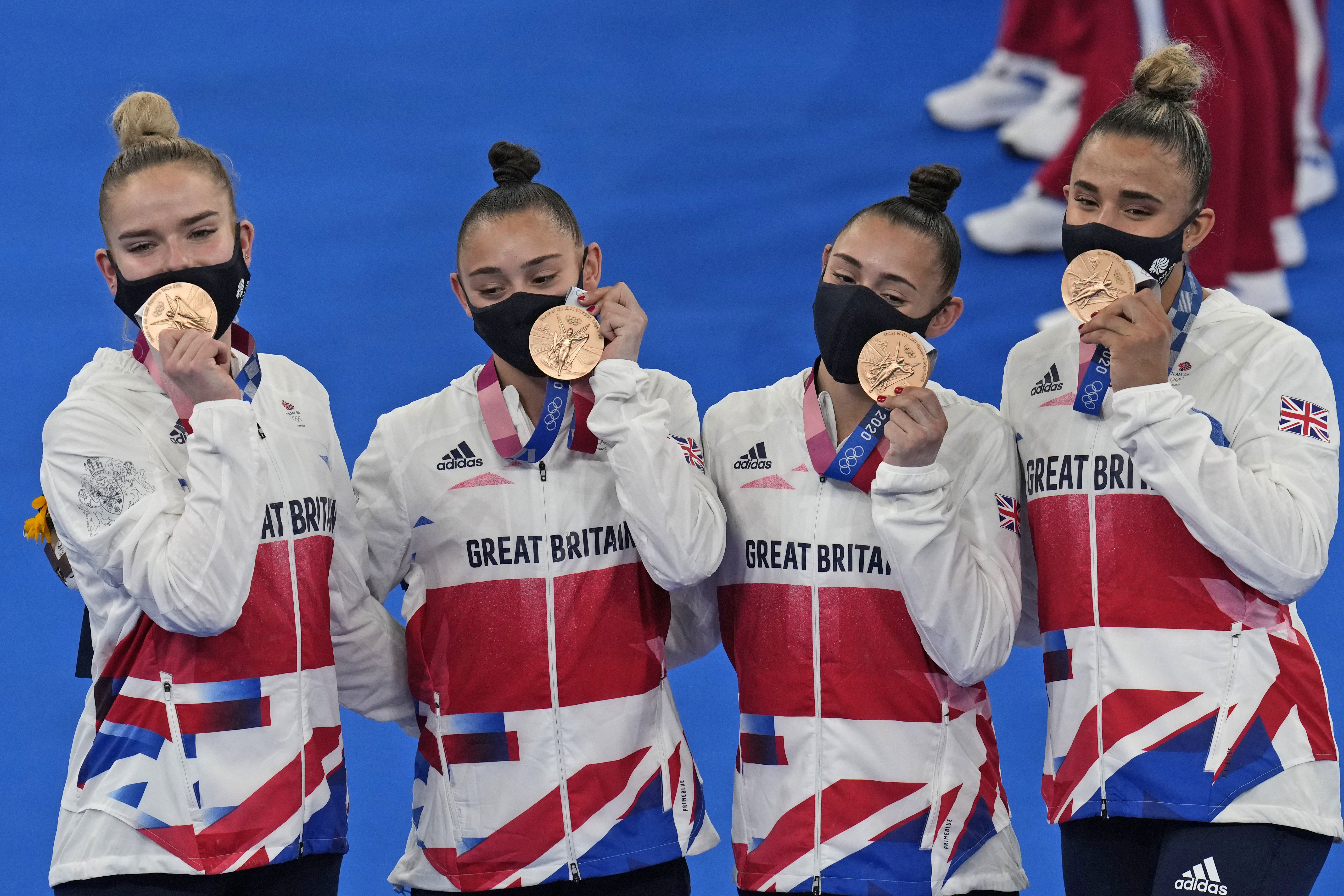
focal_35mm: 600
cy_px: 448
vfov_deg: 2.3
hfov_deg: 3.4
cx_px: 672
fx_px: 22398
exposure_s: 1/1600
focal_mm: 400
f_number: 5
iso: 2000
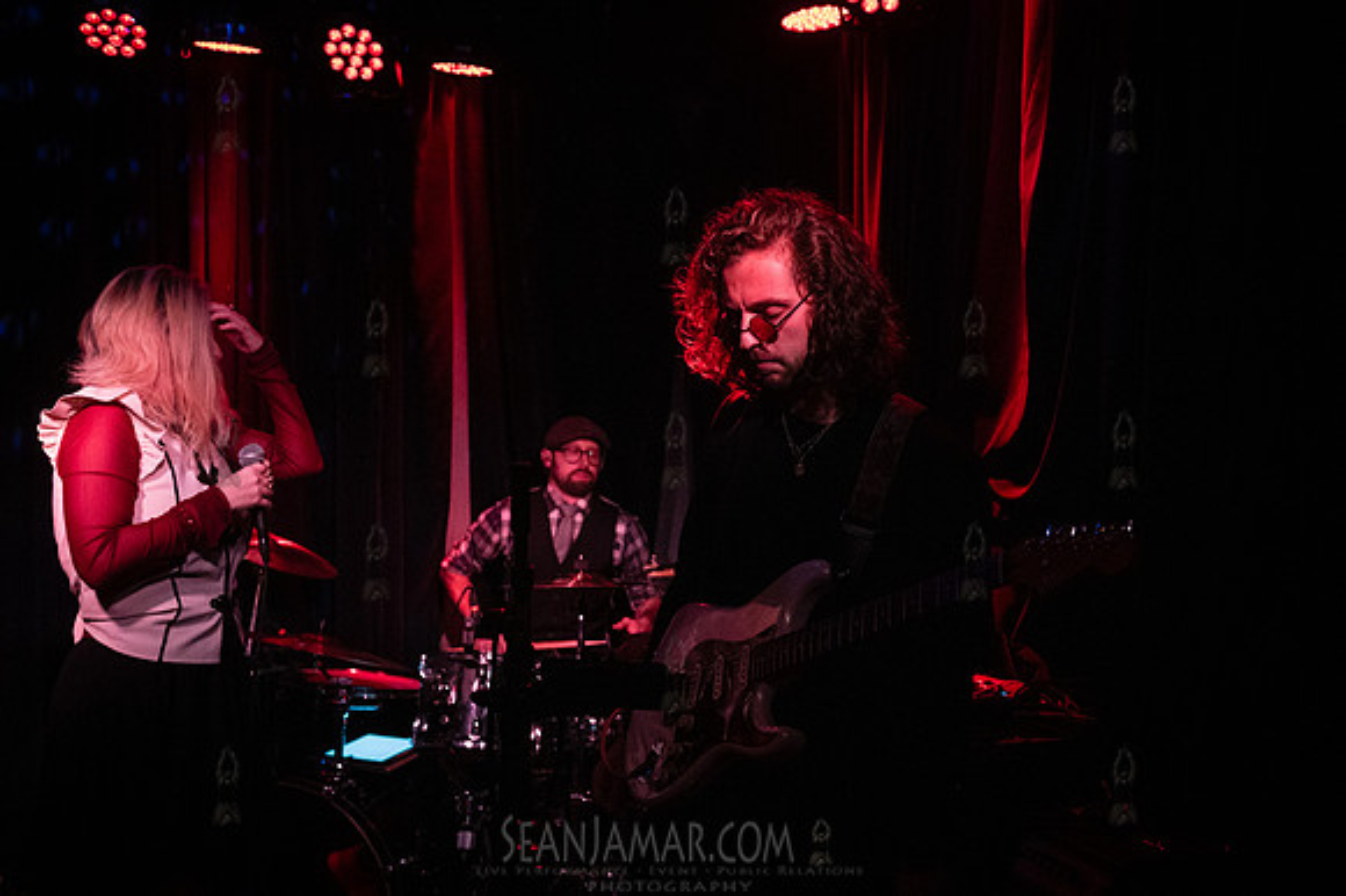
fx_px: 1420
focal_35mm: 38
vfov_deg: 35.0
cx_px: 673
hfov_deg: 50.7
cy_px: 448
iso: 12800
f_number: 4
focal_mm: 38
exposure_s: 1/320
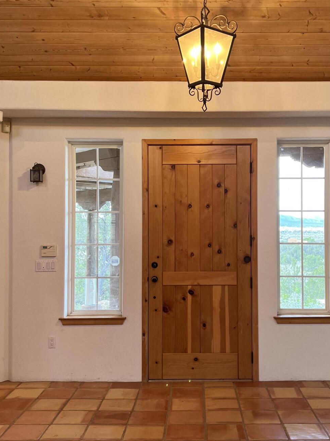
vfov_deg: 46.8
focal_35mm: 40
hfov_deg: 35.9
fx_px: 508
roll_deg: -0.4
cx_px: 193
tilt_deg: +1.4
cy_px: 215
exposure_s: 1/120
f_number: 1.5
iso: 125
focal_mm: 5.7
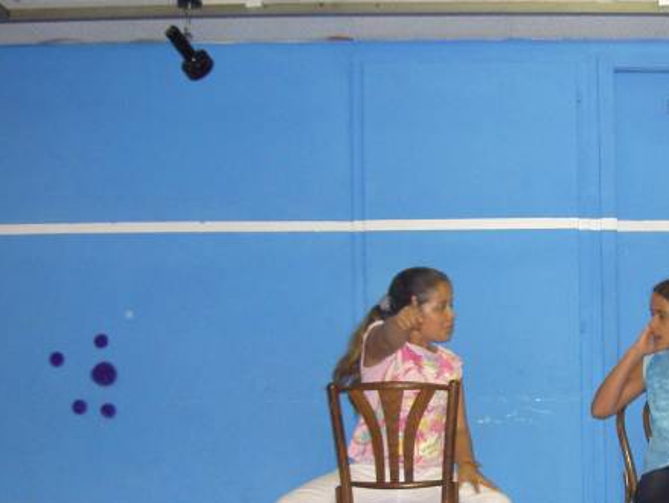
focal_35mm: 71
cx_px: 556
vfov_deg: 20.5
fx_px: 1373
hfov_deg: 26.7
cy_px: 408
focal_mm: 8
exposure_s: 1/60
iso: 100
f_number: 2.8
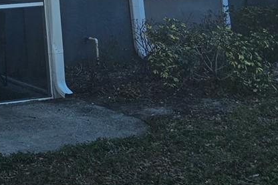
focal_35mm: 92
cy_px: -206
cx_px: -127
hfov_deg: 19.6
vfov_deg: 12.7
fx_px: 710
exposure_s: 1/557
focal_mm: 6.3
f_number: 1.7
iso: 10
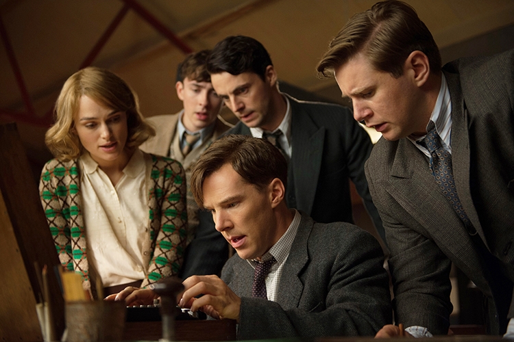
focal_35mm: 50
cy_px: 171
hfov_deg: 39.6
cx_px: 257
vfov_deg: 27.0
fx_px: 714
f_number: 2.8
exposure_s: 1/200
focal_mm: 50
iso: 800
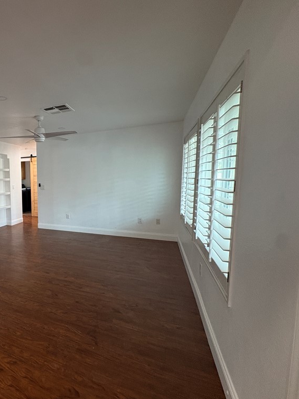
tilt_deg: -6.3
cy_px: 201
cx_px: 33
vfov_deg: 84.7
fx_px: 219
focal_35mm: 19
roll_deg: +1.5
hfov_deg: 59.1
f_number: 2.2
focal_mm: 2.22
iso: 320
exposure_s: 1/60
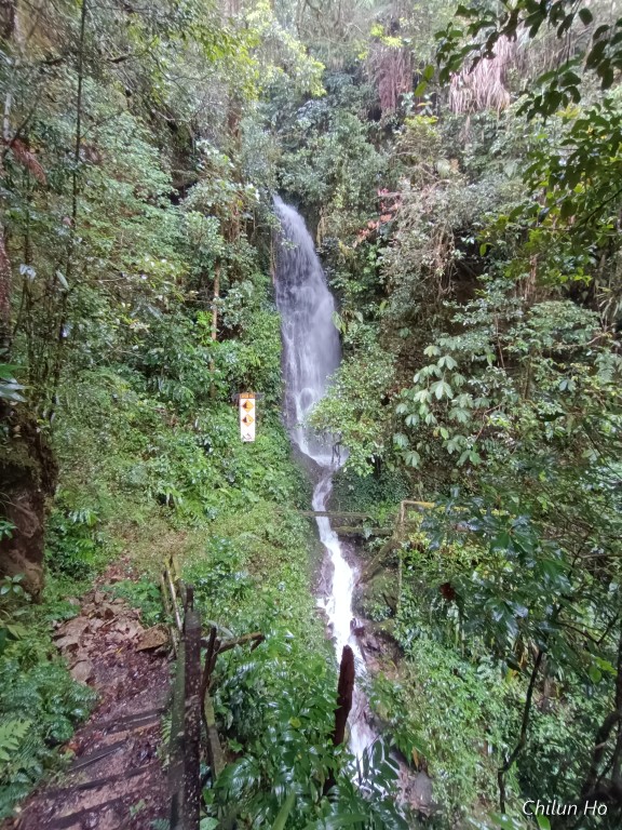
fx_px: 383
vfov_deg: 94.5
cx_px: 311
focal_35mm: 16
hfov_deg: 78.1
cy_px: 415
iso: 832
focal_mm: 1.66
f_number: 2.2
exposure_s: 1/33.3
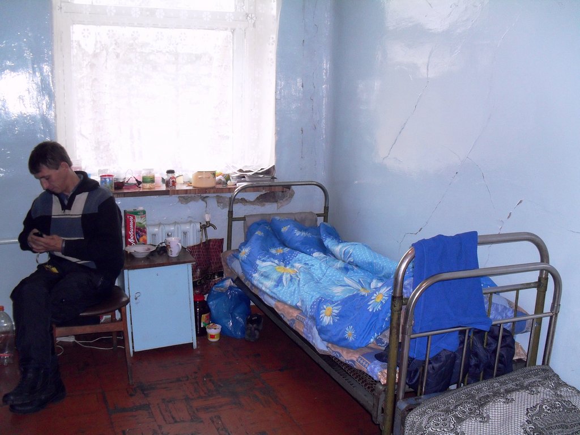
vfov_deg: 40.7
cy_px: 218
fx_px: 586
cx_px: 290
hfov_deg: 52.6
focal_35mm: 35
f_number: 3.2
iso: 200
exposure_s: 1/45
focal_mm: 6.3
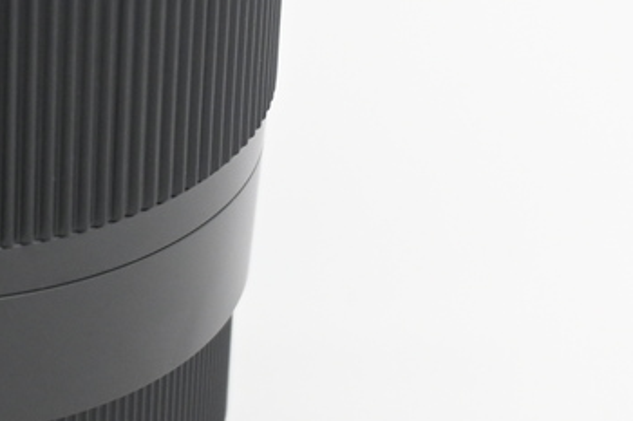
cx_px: -105
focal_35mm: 170
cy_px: 58
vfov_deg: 8.1
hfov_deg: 11.9
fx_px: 2983
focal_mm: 33
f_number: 5
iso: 1000
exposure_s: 1/30
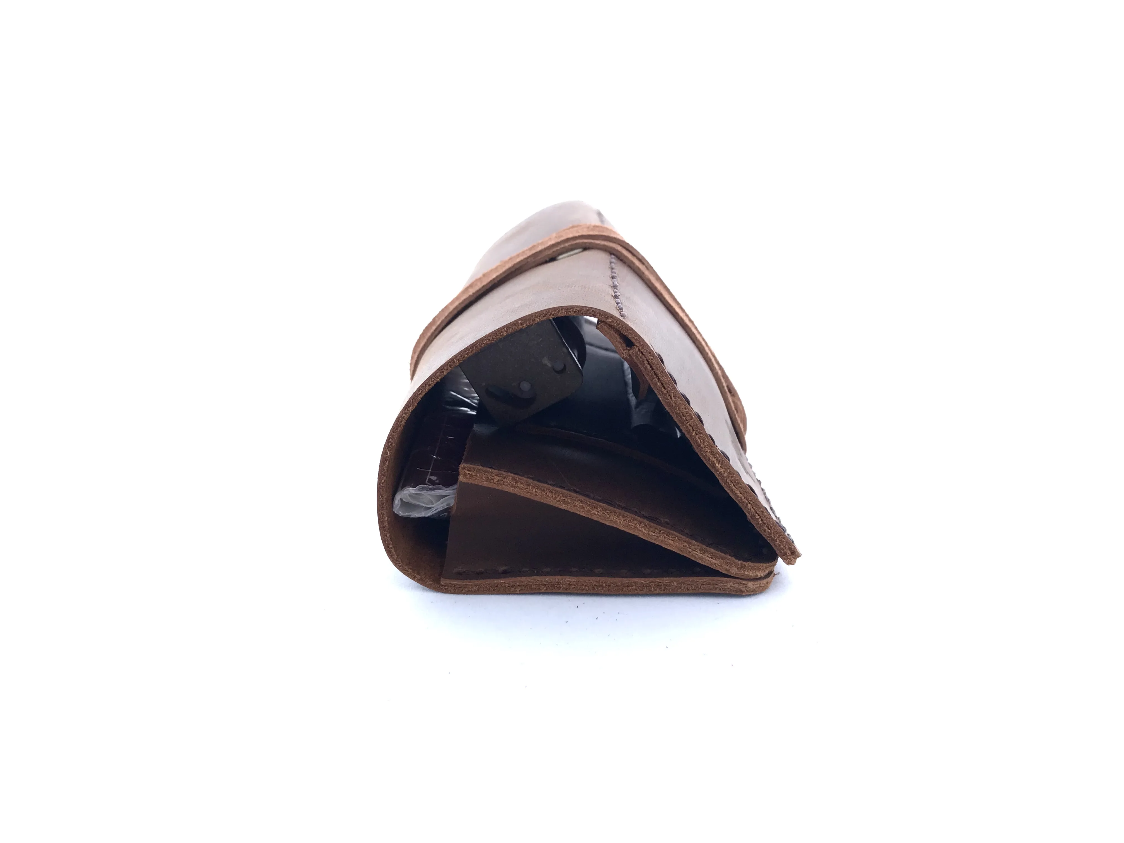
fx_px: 909
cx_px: 562
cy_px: 422
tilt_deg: -18.9
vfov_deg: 49.7
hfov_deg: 63.4
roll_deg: -2.0
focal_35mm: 28
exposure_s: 1/100
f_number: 1.8
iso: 40
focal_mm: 3.99
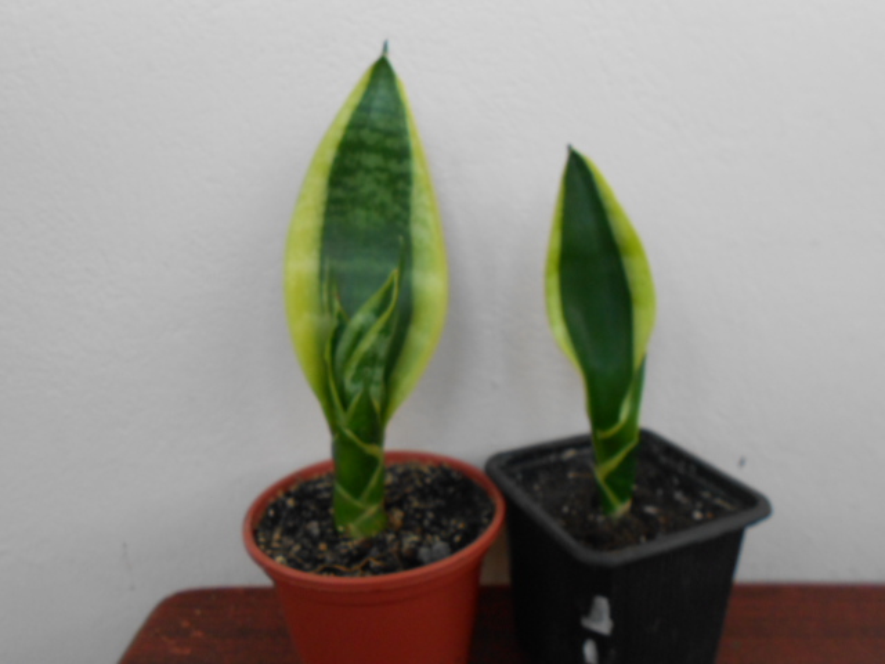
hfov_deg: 61.7
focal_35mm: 29
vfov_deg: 48.2
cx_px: 442
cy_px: 332
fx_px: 741
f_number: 3.4
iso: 160
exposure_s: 1/30
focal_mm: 5.3
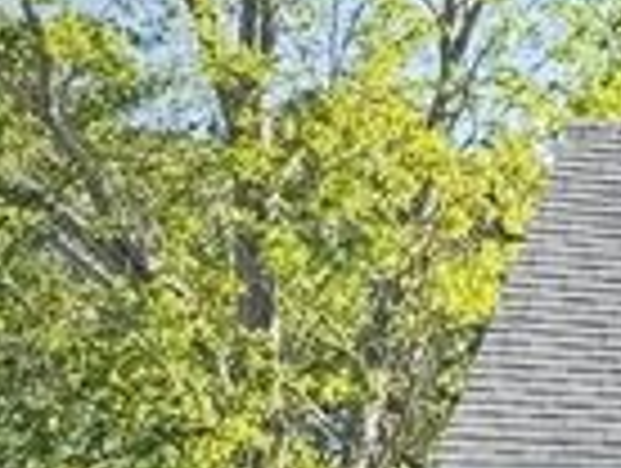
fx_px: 6398
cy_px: 436
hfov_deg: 5.2
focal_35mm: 356
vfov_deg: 4.2
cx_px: 2007
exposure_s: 1/1193
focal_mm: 6.76
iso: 64
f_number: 1.78
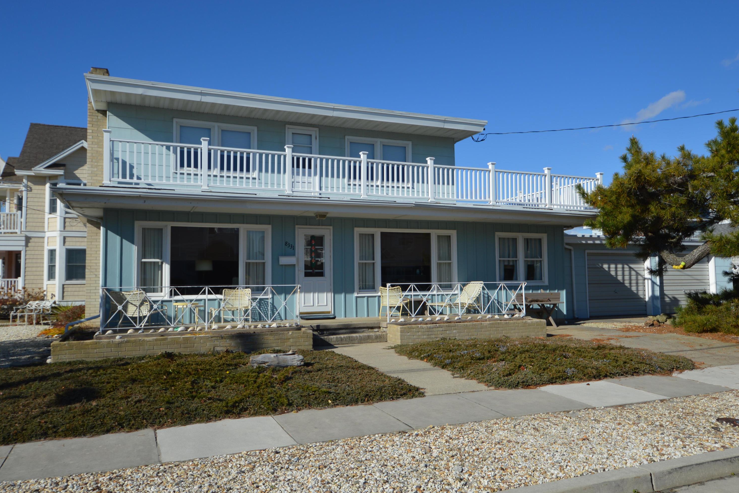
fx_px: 544
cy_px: 251
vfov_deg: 48.7
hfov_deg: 68.3
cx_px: 359
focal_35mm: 27
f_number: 9
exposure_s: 1/320
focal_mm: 17
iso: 100
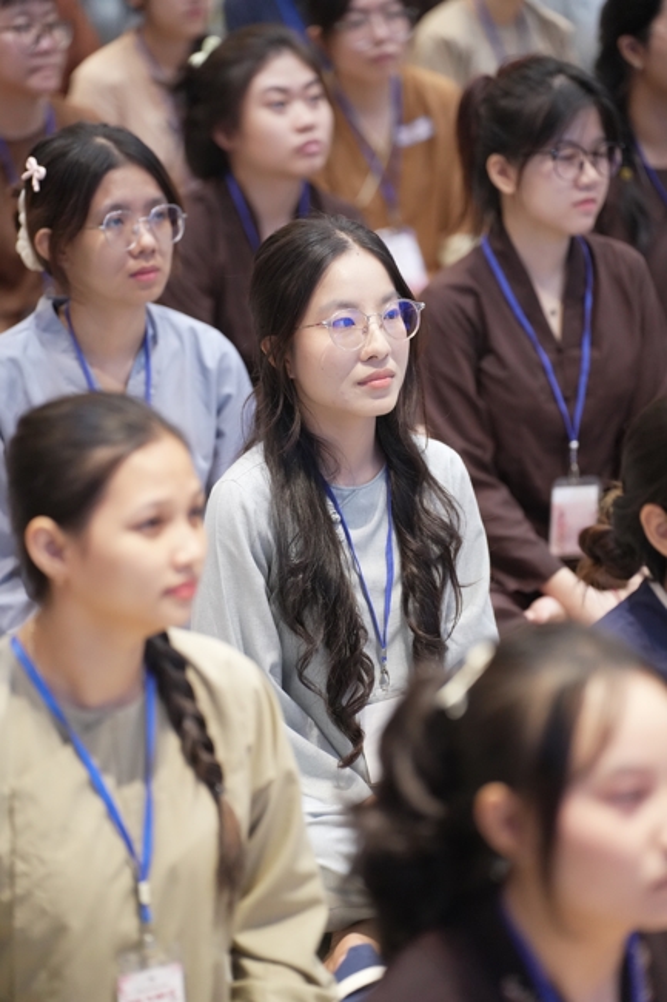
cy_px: 501
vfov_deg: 13.7
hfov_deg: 9.1
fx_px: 4171
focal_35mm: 150
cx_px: 334
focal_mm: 150
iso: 5000
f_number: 2.8
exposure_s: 1/200
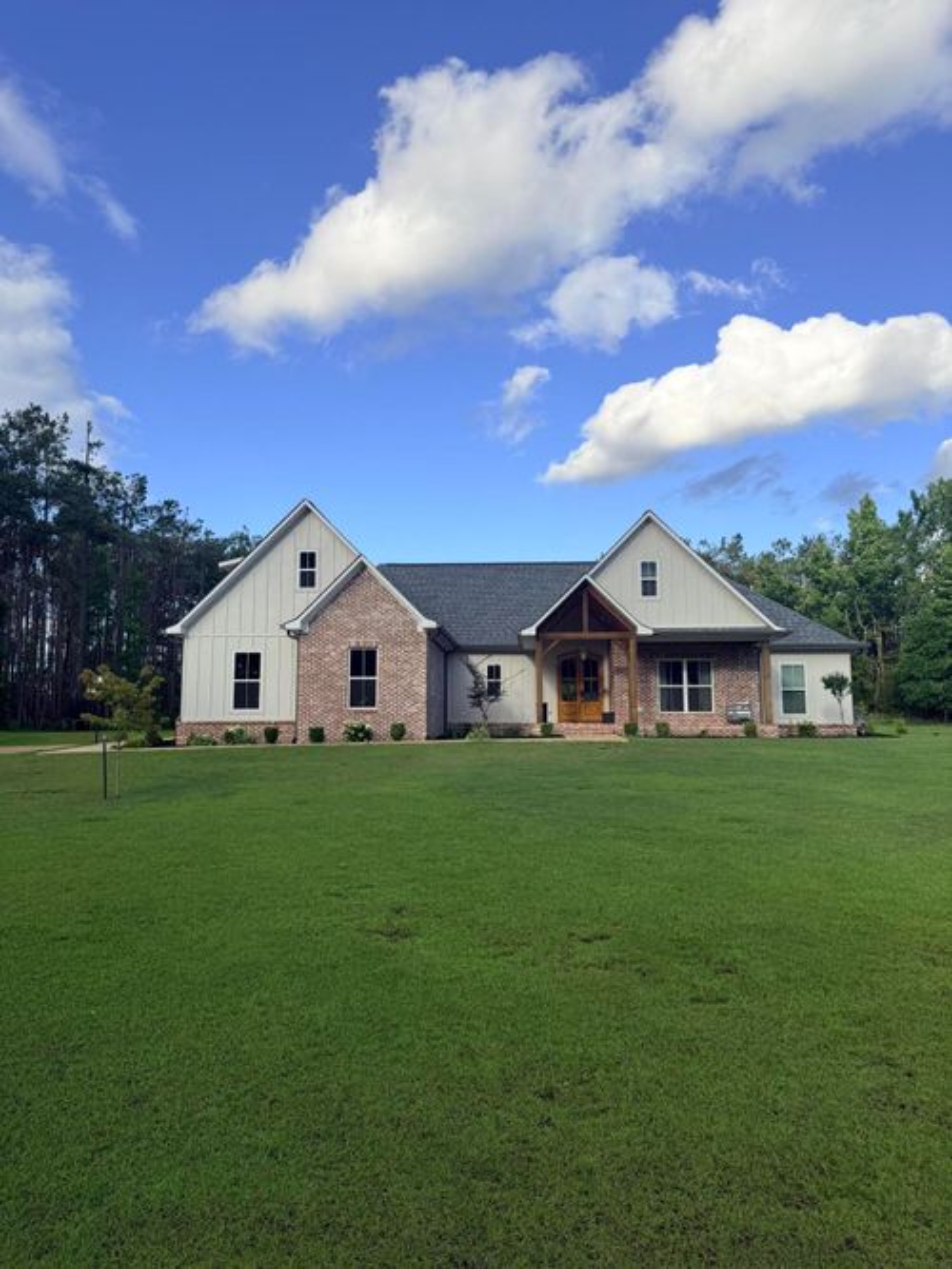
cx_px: 476
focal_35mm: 24
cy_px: 634
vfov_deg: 71.6
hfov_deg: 56.8
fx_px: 880
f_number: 1.78
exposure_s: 1/3425
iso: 80
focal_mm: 6.76
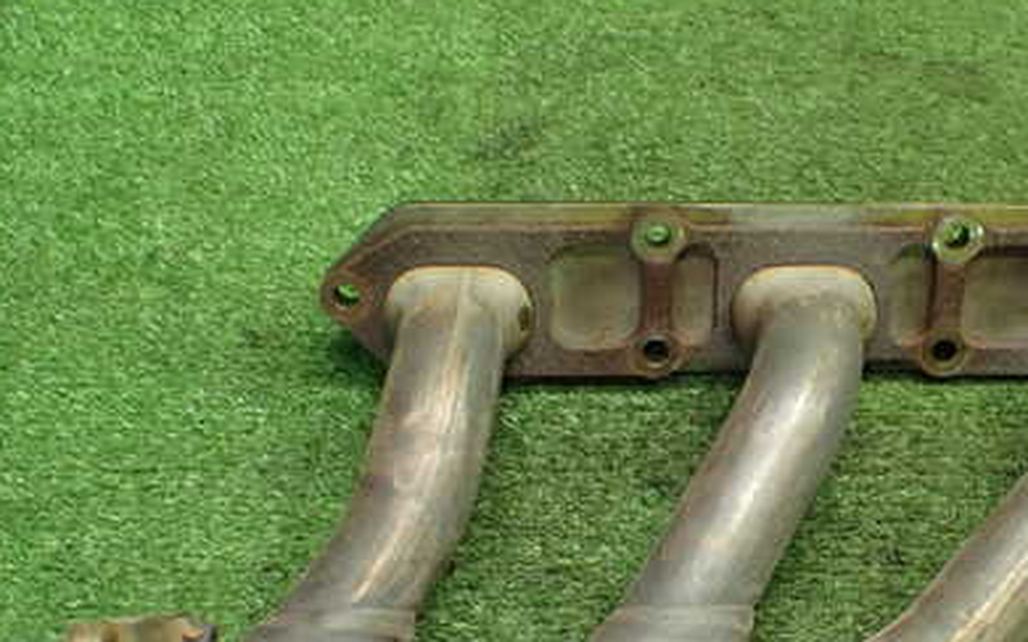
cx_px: 679
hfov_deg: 40.6
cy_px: 499
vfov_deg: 25.9
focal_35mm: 49
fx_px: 1373
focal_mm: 5.4
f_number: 2.3
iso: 800
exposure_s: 1/100
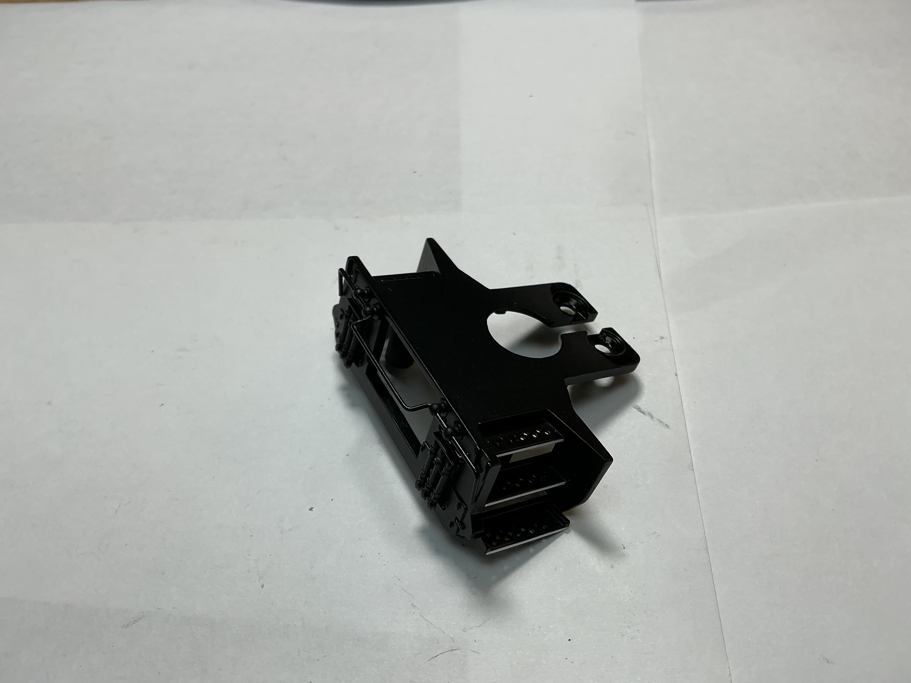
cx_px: 456
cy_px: 342
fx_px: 763
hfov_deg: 61.7
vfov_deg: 48.2
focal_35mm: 29
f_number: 1.8
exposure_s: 1/232
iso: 20
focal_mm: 3
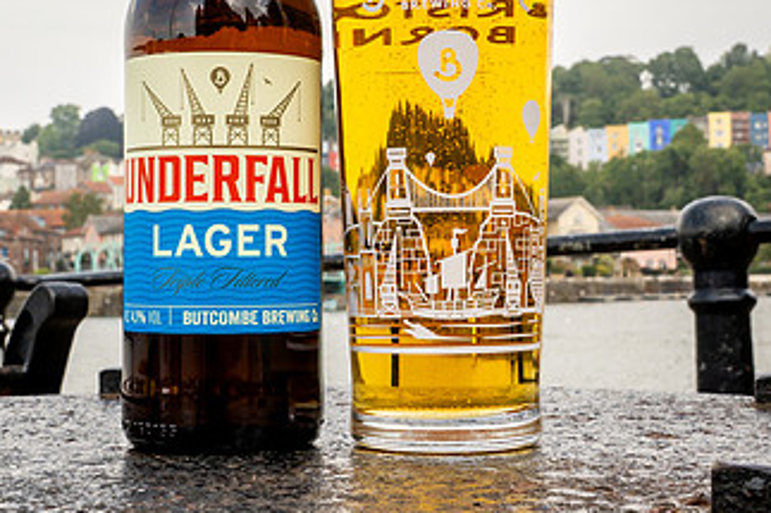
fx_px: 1541
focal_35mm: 72
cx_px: 375
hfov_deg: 28.1
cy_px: 201
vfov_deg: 18.9
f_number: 9
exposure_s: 1/160
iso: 100
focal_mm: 15
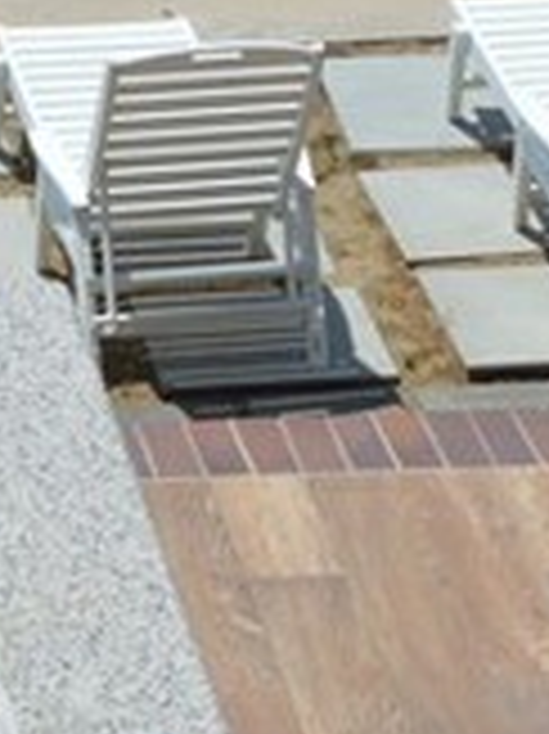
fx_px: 4976
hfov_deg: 6.3
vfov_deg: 8.2
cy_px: -473
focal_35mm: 235
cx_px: 648
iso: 100
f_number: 9
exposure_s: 1/320
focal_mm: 26
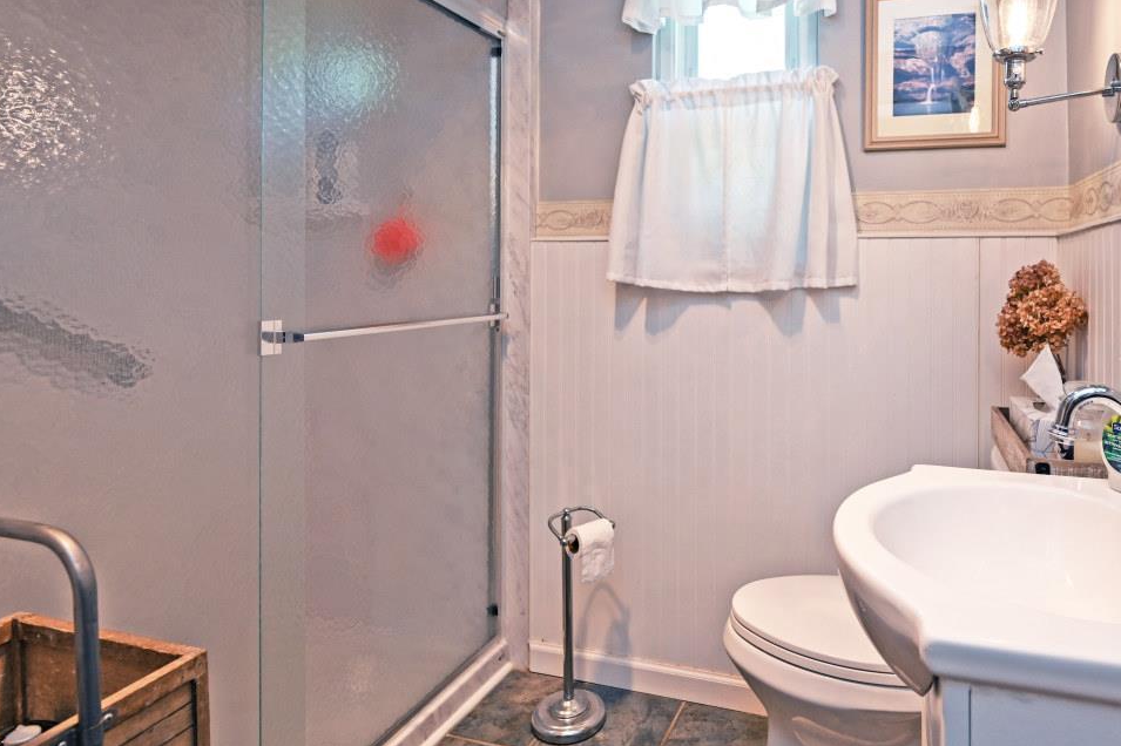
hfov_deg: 77.1
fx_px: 685
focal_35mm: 22
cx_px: 705
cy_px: 265
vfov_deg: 56.3
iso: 200
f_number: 4
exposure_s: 1/60
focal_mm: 14
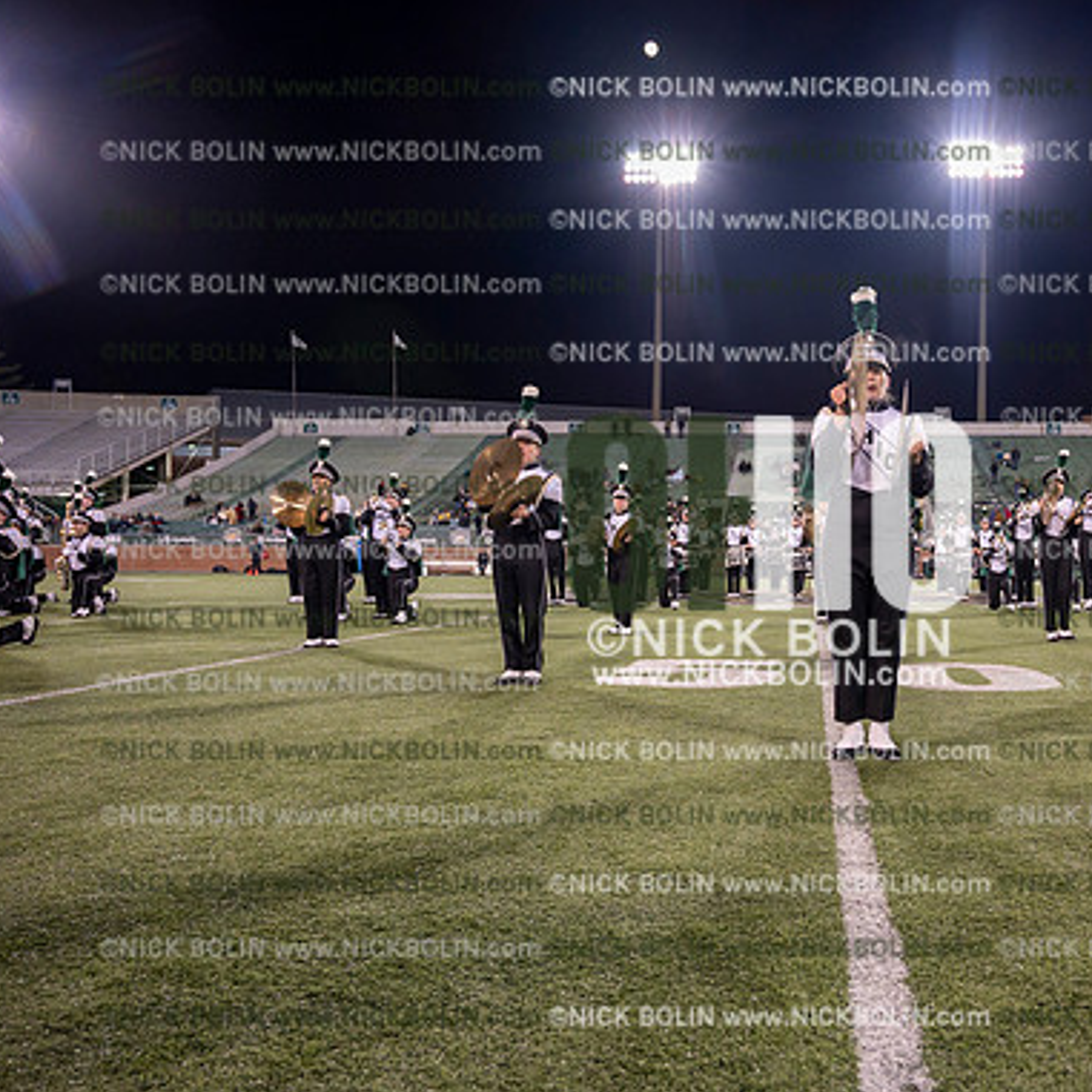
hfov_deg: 51.1
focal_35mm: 31
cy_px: 550
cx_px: 768
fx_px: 1106
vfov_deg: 52.5
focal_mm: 24
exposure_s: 1/640
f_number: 4
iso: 3200
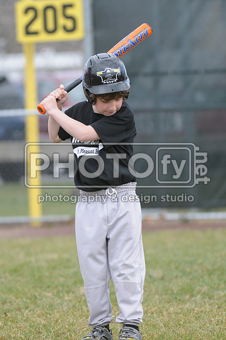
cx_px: 113
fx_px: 2833
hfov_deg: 4.6
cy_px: 170
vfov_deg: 6.9
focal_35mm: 300
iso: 400
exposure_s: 1/800
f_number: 4
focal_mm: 200
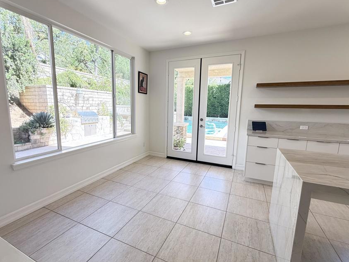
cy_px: 133
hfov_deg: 91.0
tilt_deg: -8.4
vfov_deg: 74.7
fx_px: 171
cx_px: 166
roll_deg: -0.6
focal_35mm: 17
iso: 80
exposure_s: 1/120
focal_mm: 2.22
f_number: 2.2
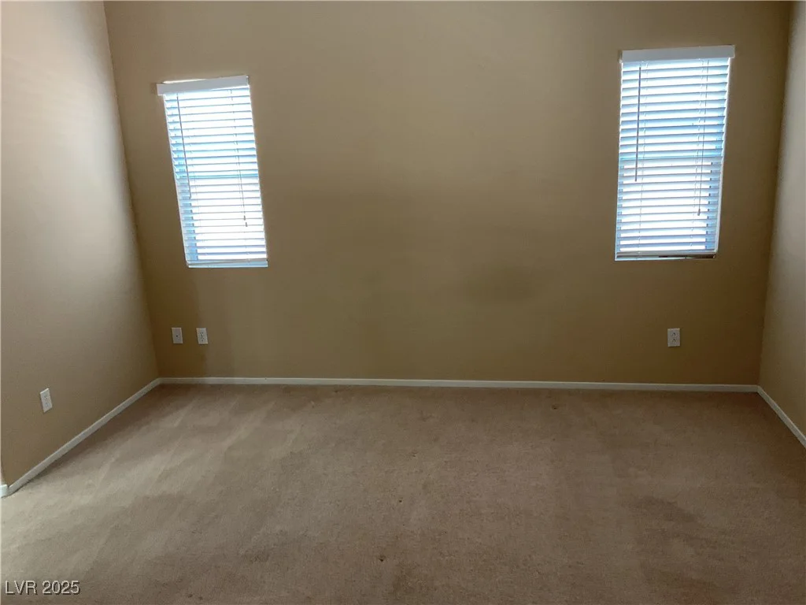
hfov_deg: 61.7
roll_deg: +0.9
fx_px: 675
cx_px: 403
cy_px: 302
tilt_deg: -16.7
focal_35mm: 29
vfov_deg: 48.2
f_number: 1.8
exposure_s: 1/60
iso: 125
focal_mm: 3
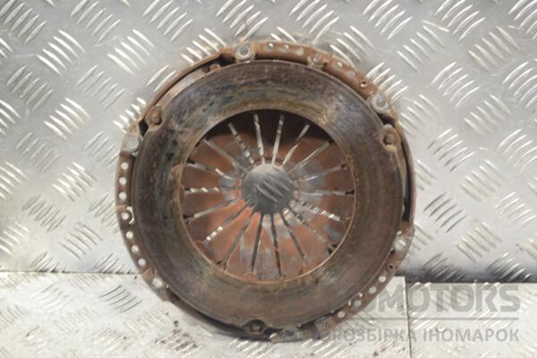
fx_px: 1231
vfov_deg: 16.6
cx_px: 268
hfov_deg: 24.6
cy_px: 179
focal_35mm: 82
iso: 560
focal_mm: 55
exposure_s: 1/30
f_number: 5.6
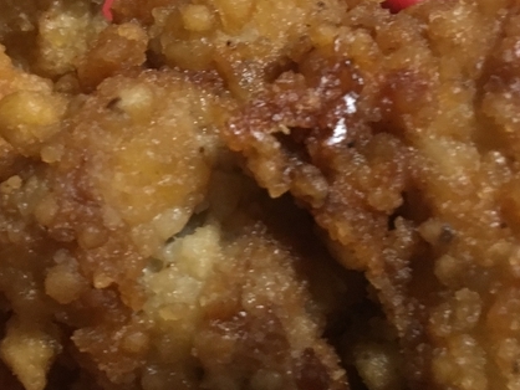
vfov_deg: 20.7
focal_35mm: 71
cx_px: 152
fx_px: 1067
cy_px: 137
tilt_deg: -70.0
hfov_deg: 27.1
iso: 200
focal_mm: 4.15
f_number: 2.2
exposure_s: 1/15
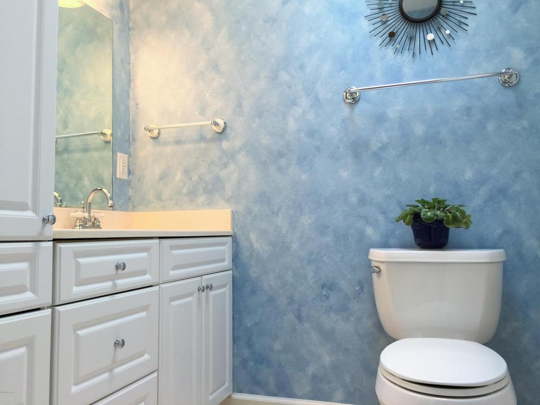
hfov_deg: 61.7
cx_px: 270
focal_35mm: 29
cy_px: 202
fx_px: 452
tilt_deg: +2.5
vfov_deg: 48.2
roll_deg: -0.5
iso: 32
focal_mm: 4.15
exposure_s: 1/30
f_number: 2.2
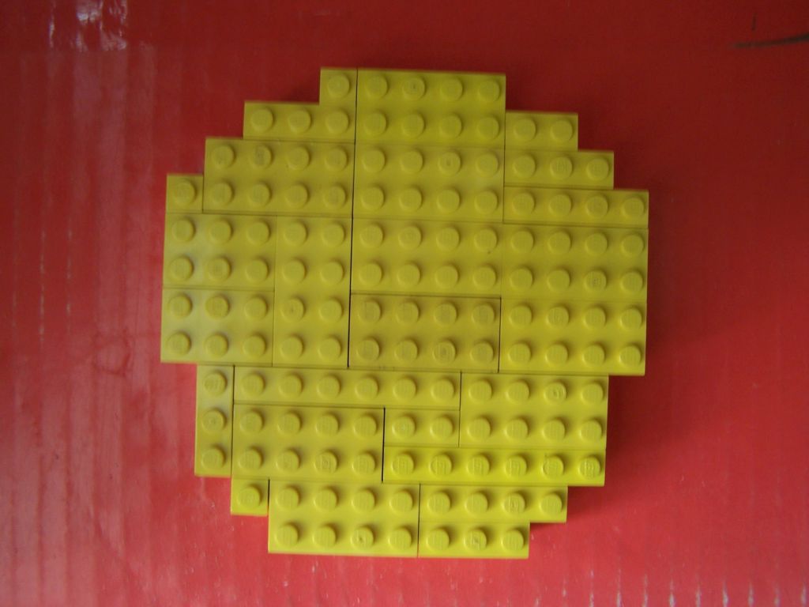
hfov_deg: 49.0
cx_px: 404
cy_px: 304
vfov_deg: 37.7
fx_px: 888
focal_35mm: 38
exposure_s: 1/8
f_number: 2.8
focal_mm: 6.3
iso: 80
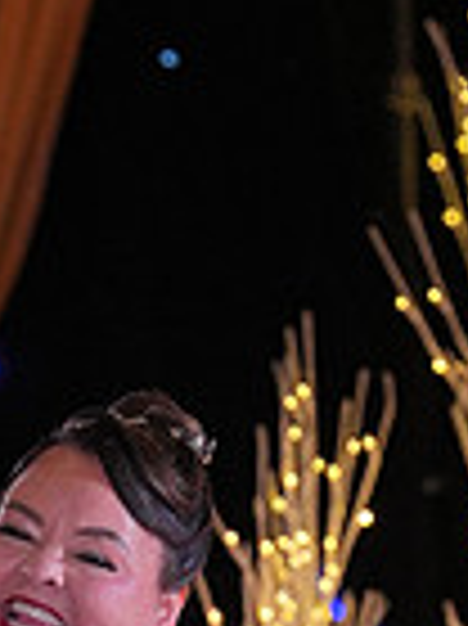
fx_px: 13324
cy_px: 1293
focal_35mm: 738
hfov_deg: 2.0
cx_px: -146
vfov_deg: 2.7
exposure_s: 1/400
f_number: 3.5
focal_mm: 123
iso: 1000
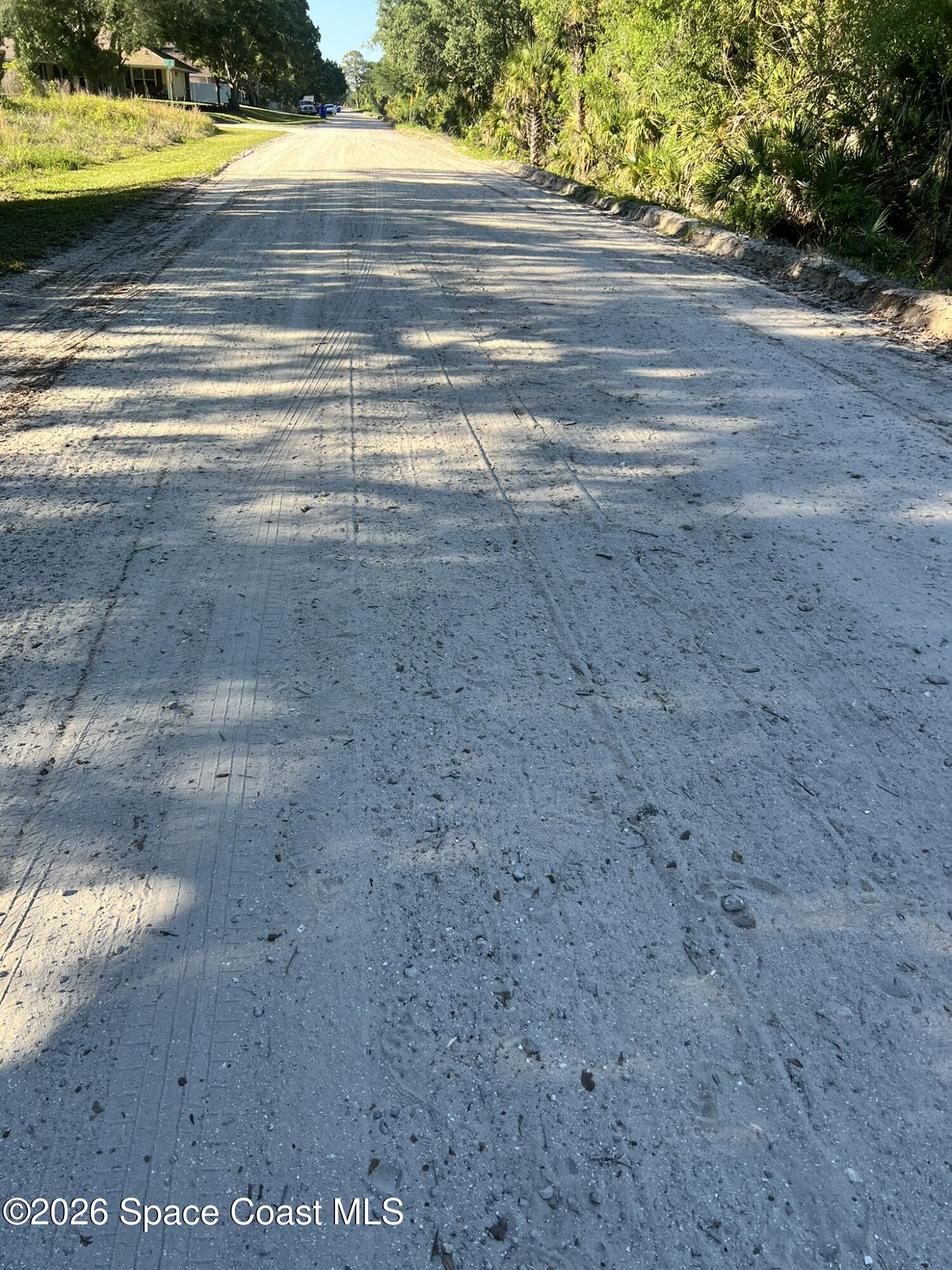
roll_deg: -2.9
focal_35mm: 26
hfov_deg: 53.1
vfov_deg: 67.3
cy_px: 635
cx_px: 476
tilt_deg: -28.9
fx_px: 953
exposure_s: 1/683
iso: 50
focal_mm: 5.7
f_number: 1.5
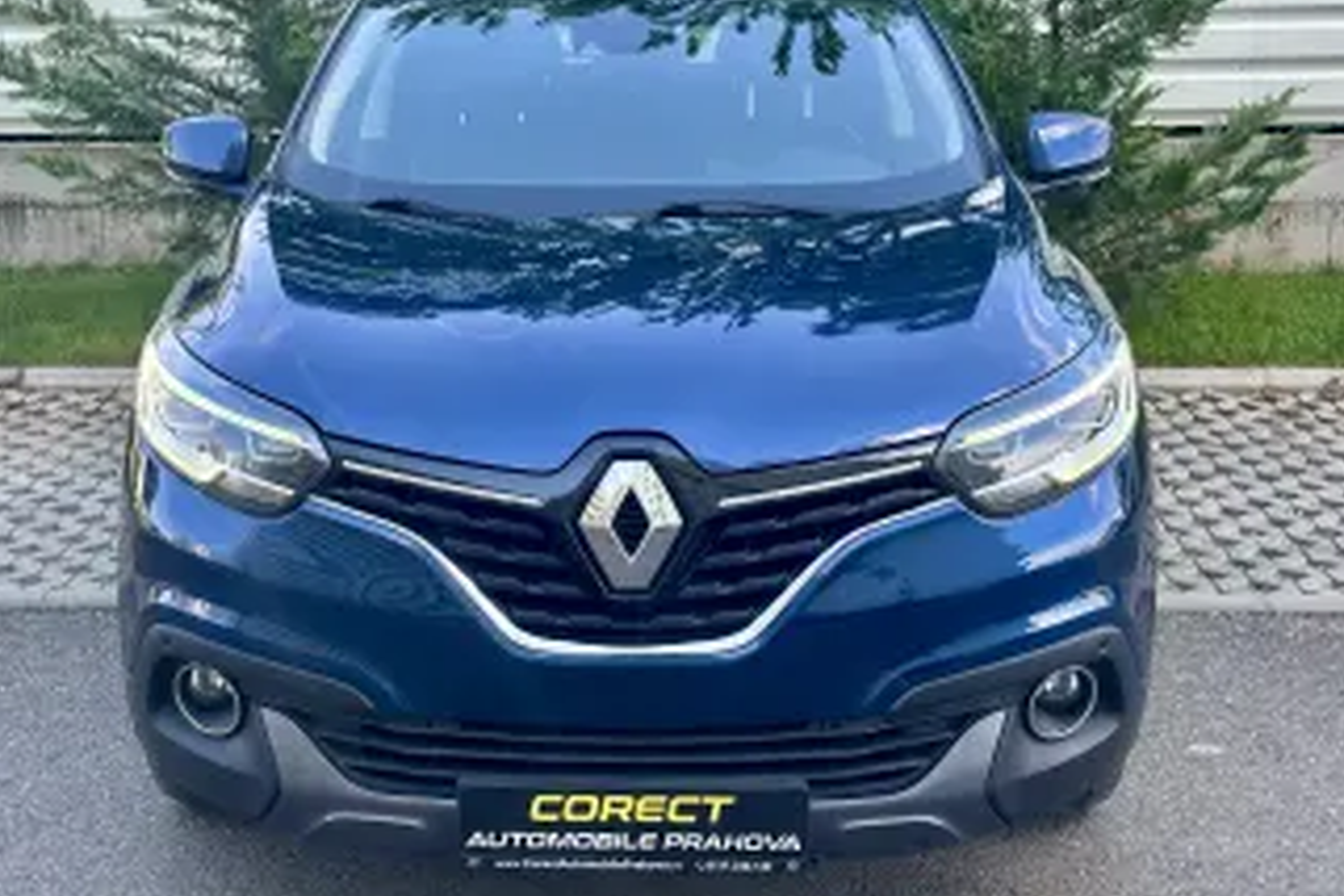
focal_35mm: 56
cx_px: 611
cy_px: 406
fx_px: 2091
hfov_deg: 35.6
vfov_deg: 24.2
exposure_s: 1/409
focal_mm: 6.86
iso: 64
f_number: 1.78
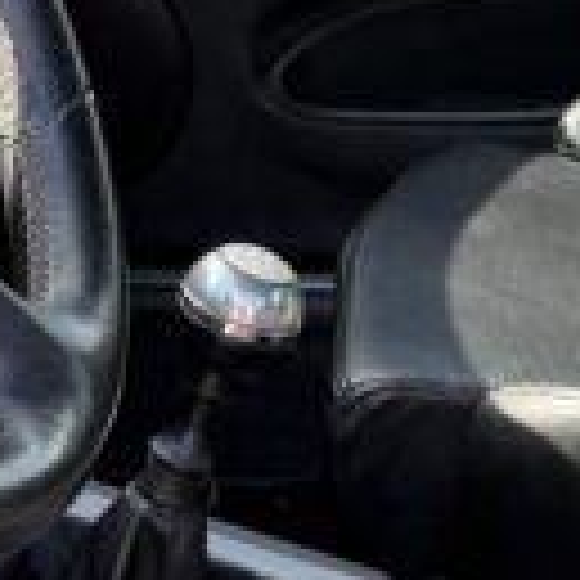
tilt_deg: -23.1
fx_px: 3185
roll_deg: +1.9
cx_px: 337
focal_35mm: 168
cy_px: 193
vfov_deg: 10.4
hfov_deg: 10.4
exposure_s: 1/239
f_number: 1.78
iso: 80
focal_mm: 6.76
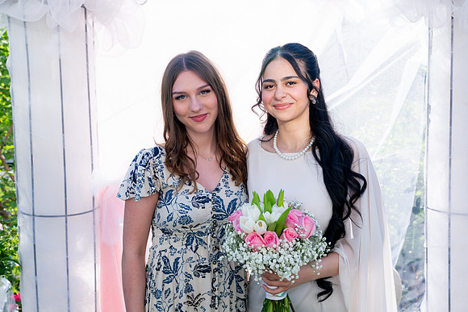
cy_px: 156
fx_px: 585
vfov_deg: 29.9
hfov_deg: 43.6
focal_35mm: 45
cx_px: 234
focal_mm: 45
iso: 200
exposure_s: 1/320
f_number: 5
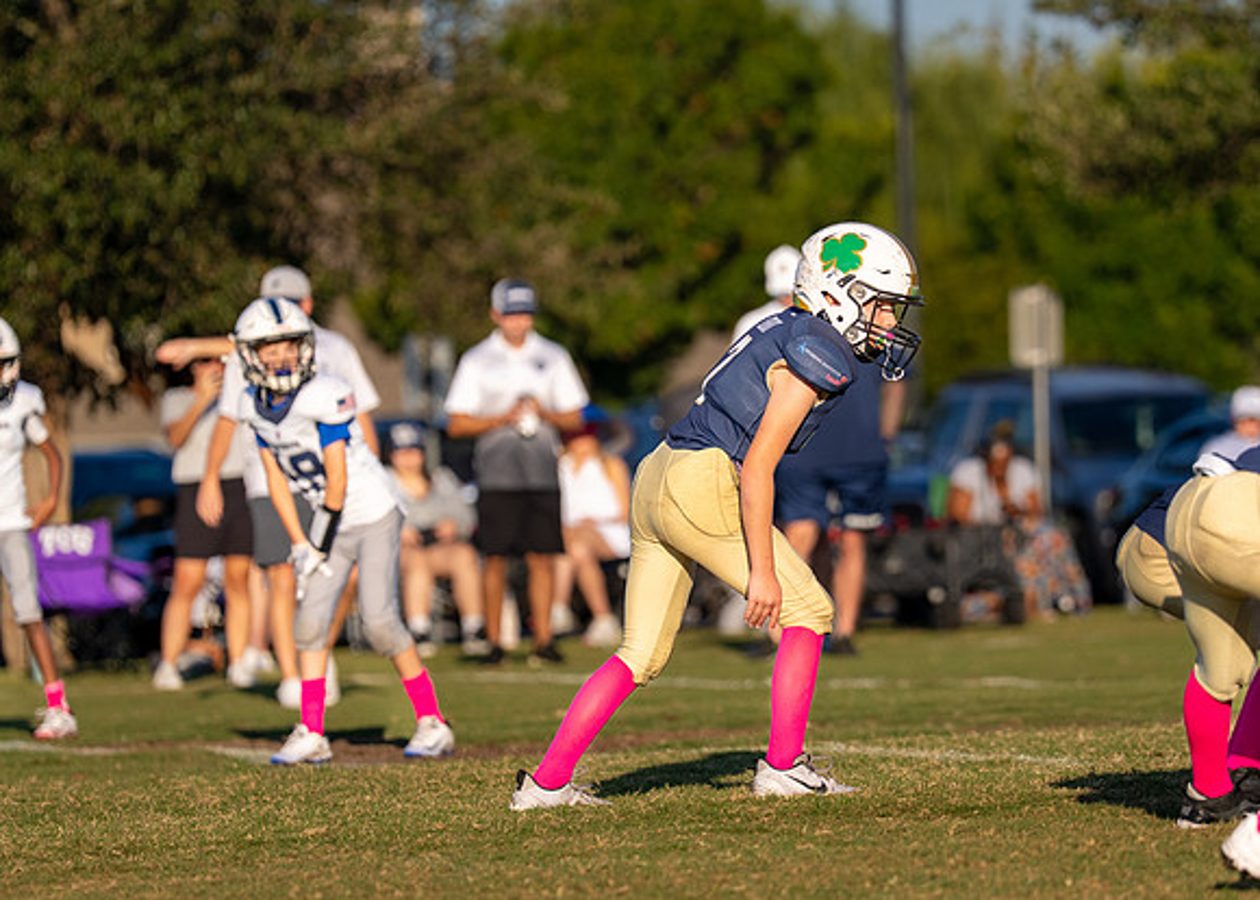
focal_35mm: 329
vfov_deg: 4.4
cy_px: 409
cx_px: 755
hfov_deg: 6.1
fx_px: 11776
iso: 200
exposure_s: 1/4000
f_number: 2.8
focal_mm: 175
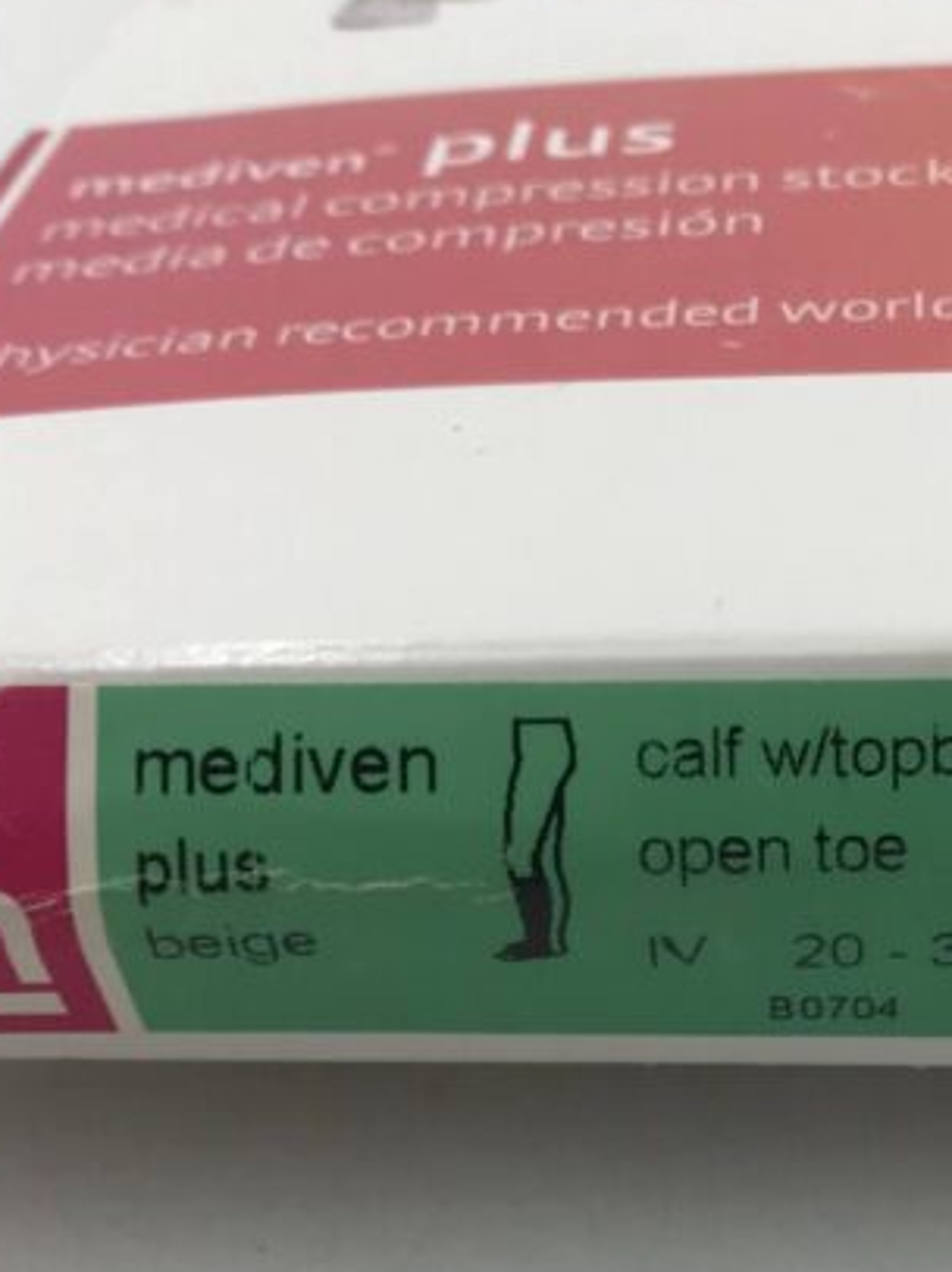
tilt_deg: -36.0
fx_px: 2533
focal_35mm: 69
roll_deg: -2.4
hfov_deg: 20.7
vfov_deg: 27.6
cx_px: 921
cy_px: 1034
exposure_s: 1/120
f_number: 1.8
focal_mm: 3.99
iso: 40
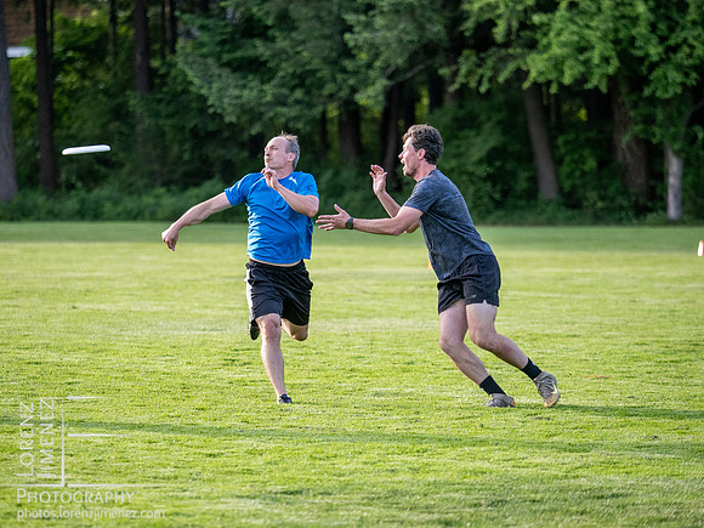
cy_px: 264
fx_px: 5288
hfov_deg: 7.6
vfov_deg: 5.7
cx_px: 352
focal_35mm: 260
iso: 640
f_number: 2.8
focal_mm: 130
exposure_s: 1/1000
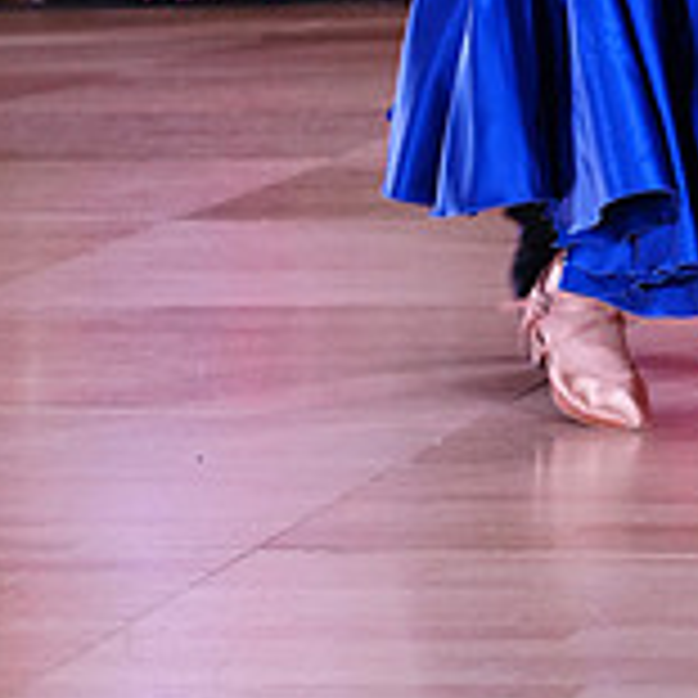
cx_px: 592
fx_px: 5384
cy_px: -513
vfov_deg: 7.2
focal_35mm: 236
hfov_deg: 7.4
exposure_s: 1/250
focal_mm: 74
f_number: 4.5
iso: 2500
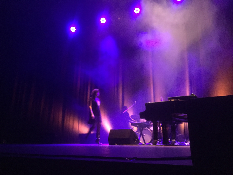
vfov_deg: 48.2
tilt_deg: +15.8
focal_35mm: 29
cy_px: 88
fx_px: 195
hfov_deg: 61.7
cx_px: 116
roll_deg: -0.9
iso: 1000
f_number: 2.2
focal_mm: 4.15
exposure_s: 1/17
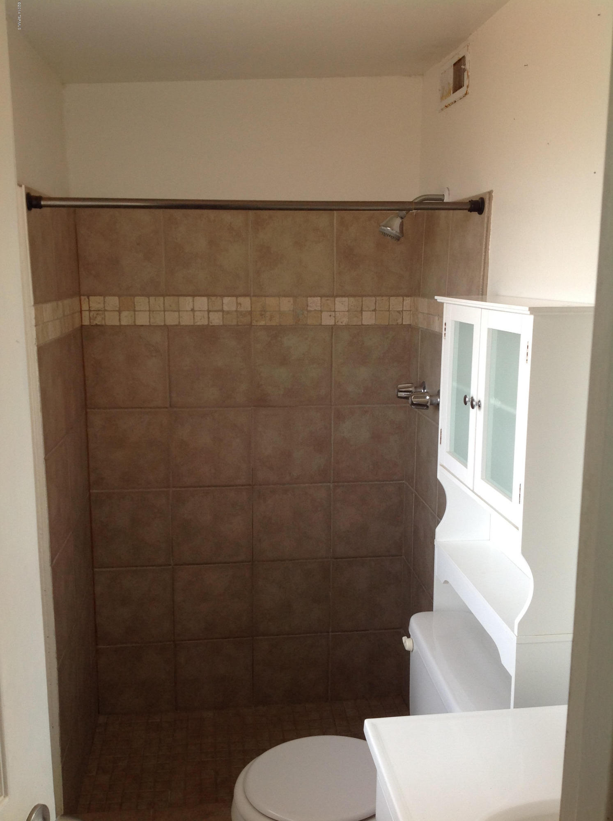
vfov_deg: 52.7
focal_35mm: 35
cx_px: 306
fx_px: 829
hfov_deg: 40.6
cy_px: 410
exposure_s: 1/120
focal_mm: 4.28
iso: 80
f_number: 2.4
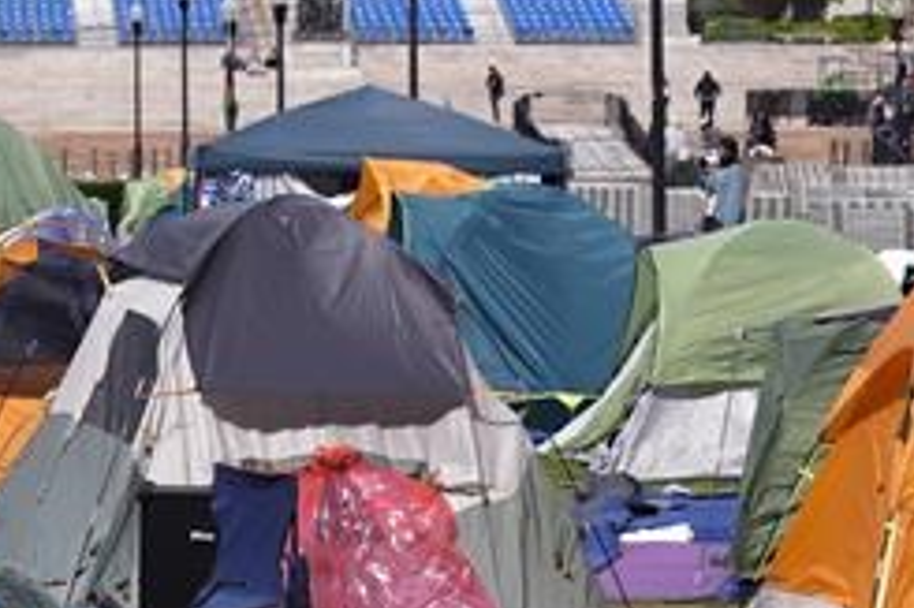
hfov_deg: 12.8
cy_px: -47
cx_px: 116
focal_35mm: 159
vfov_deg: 8.6
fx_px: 4034
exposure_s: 1/1000
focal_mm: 60
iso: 250
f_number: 5
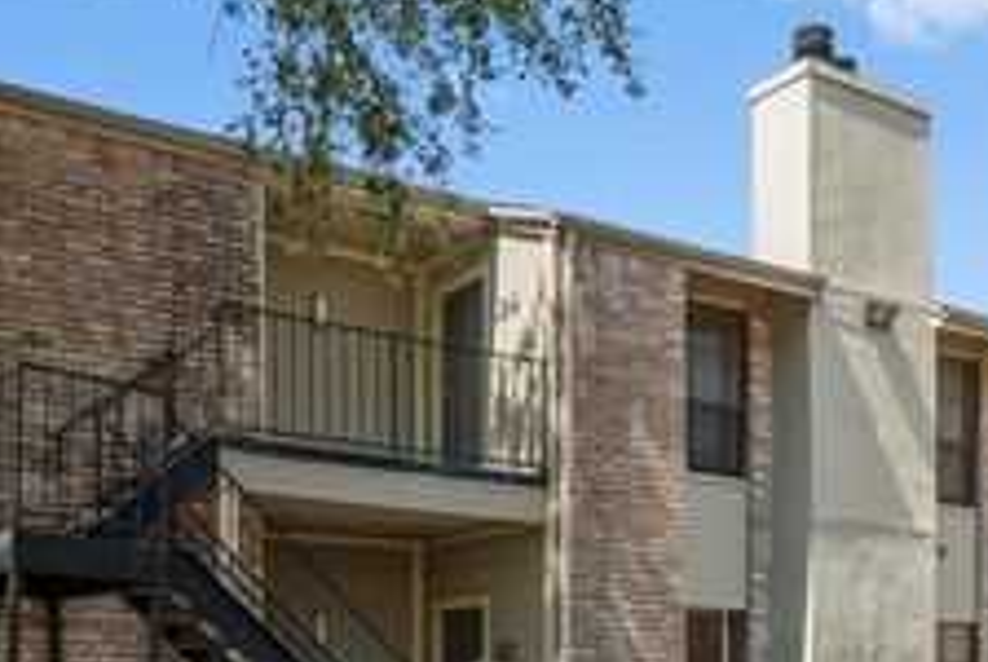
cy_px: 708
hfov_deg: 39.3
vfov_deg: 25.3
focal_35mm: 50
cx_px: 604
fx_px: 1377
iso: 100
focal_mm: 15
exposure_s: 1/125
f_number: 8
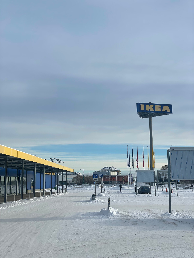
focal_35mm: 52
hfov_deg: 28.0
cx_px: 97
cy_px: 129
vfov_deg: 36.8
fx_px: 389
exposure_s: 1/2179
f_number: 2
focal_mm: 6
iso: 25
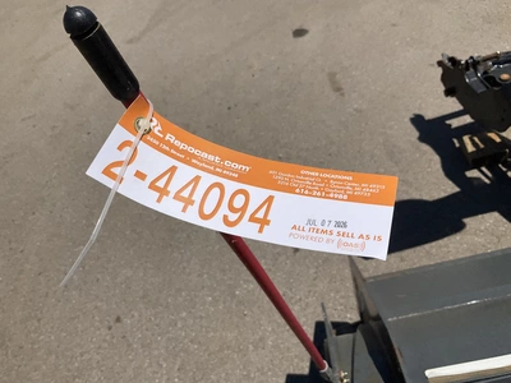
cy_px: 192
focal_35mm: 29
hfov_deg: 61.7
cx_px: 256
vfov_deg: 48.2
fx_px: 428
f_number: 1.8
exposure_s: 1/5814
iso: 25
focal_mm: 3
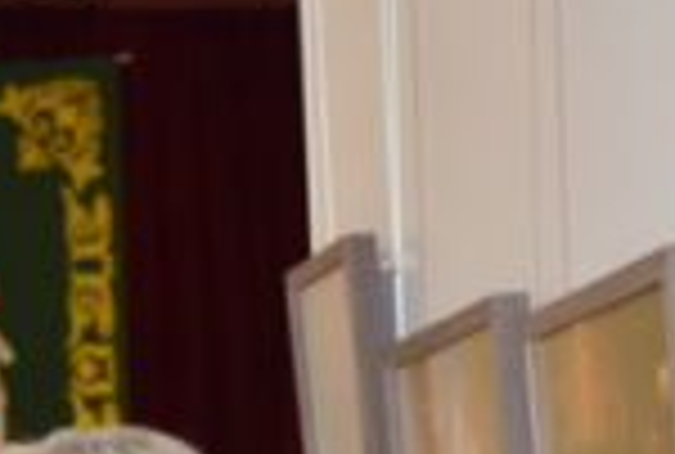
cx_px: 328
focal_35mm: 189
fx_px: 3554
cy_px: 719
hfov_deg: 10.8
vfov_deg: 7.2
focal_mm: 32
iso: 800
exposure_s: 1/60
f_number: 4
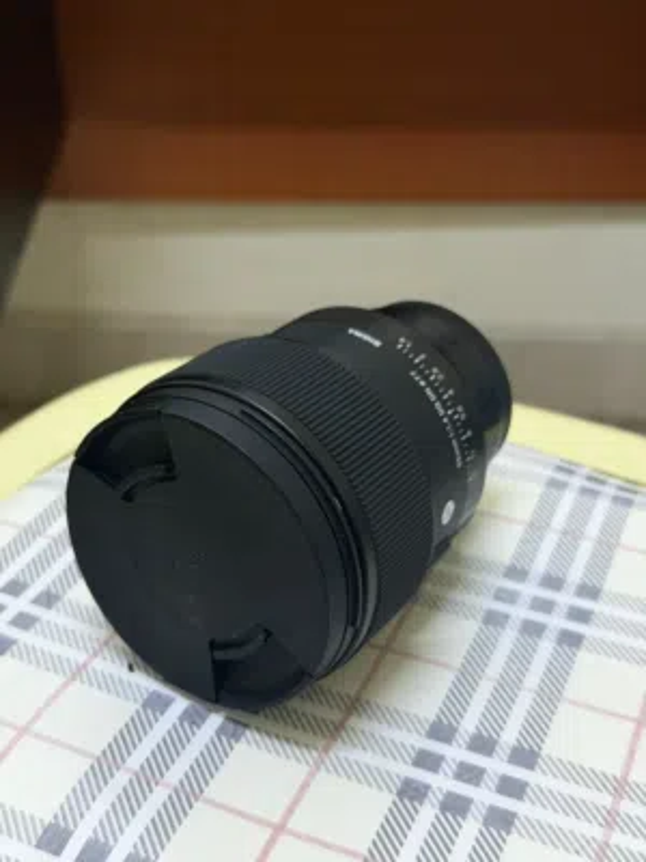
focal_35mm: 48
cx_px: 323
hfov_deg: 30.3
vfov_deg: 39.7
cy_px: 431
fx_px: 1194
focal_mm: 6.76
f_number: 1.78
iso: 640
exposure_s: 1/25
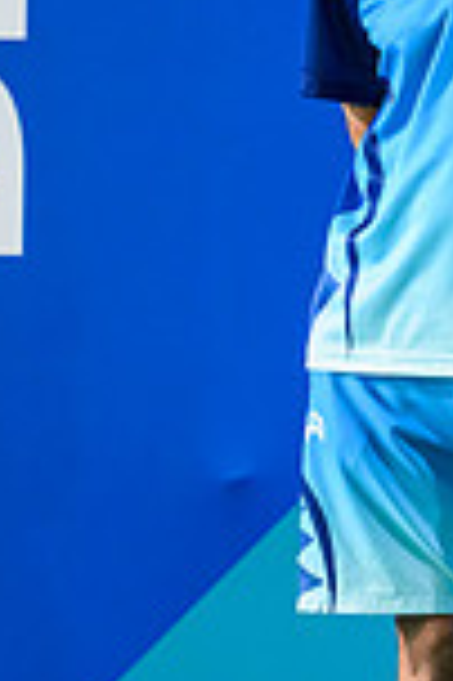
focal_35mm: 1529
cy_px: 320
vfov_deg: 1.4
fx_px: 28924
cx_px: 1126
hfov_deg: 0.9
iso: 4000
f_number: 3.5
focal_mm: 400
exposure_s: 1/1000
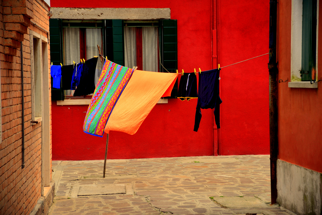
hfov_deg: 19.4
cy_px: 108
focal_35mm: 105
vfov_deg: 13.1
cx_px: 161
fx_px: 939
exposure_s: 1/160
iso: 400
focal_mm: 105
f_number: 11
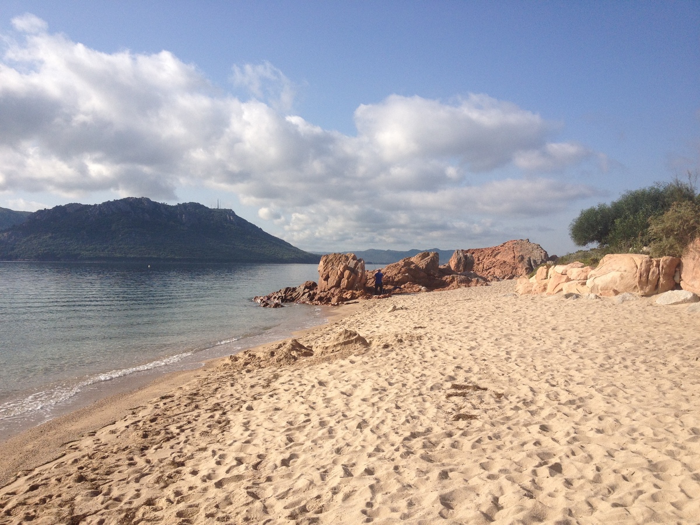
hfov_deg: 52.6
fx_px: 708
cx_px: 350
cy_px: 262
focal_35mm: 35
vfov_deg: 40.7
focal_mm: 4.28
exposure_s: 1/2404
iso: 64
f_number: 2.4
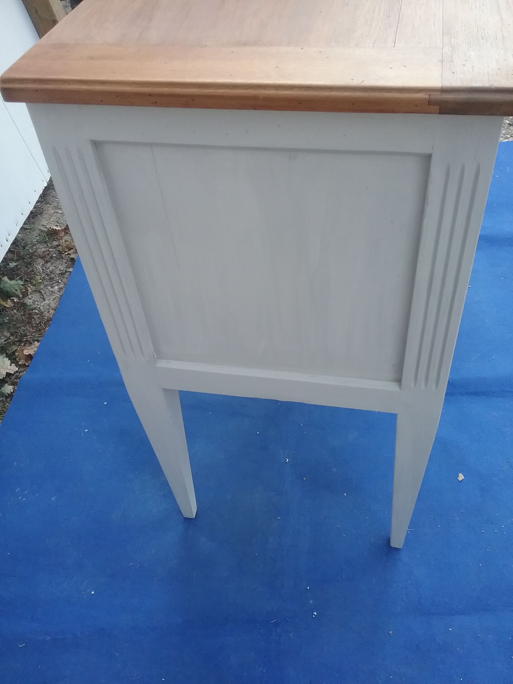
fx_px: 613
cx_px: 256
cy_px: 342
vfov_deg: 58.4
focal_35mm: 31
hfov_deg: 45.4
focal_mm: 3.3
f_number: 2.2
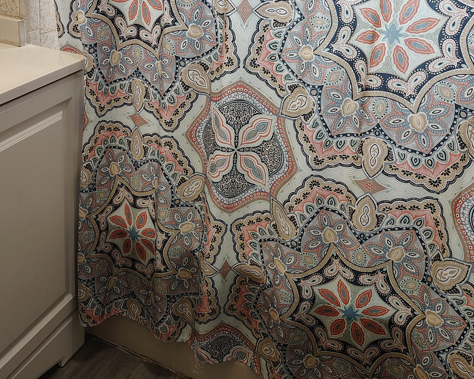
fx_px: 603
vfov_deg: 34.1
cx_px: 167
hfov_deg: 42.5
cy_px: 91
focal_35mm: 43
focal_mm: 5.56
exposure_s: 1/120
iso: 741
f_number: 1.8
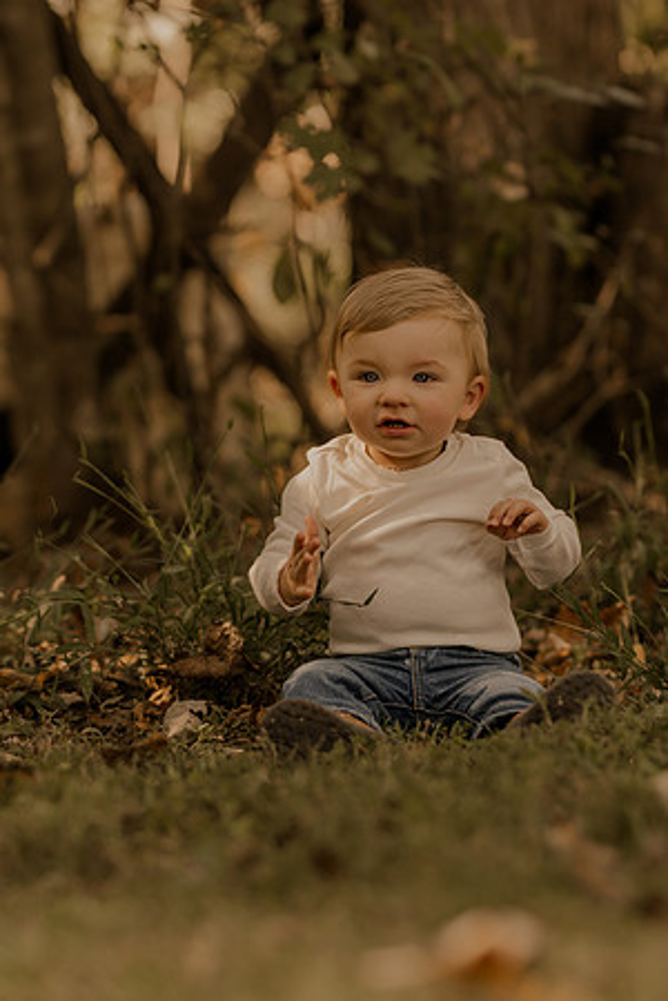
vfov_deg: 16.1
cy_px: 500
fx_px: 3535
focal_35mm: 127
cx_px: 334
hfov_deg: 10.8
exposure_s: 1/320
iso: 100
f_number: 1.8
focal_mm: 85
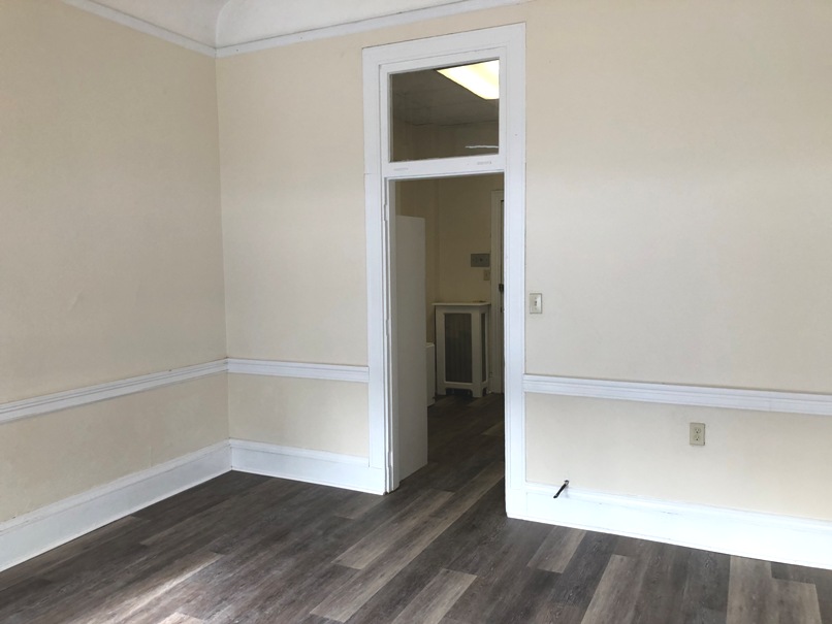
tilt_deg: -6.1
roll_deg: +0.6
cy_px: 312
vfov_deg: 49.8
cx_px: 416
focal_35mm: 28
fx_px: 673
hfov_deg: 63.4
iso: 25
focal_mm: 3.99
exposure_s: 1/30
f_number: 1.8
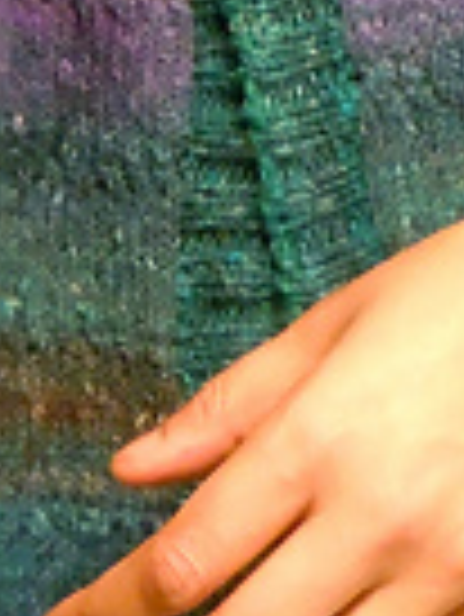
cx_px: 198
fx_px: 4907
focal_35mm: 275
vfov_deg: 7.1
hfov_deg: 5.4
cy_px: -198
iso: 800
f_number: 4
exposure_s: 1/15
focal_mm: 10.6
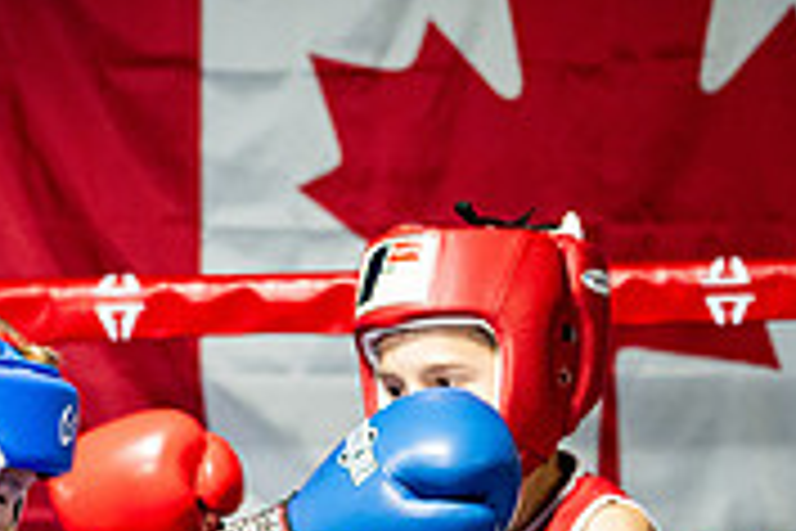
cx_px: 108
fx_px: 4842
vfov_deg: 6.2
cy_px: 857
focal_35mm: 219
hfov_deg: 9.4
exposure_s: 1/800
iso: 5000
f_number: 2
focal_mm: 67
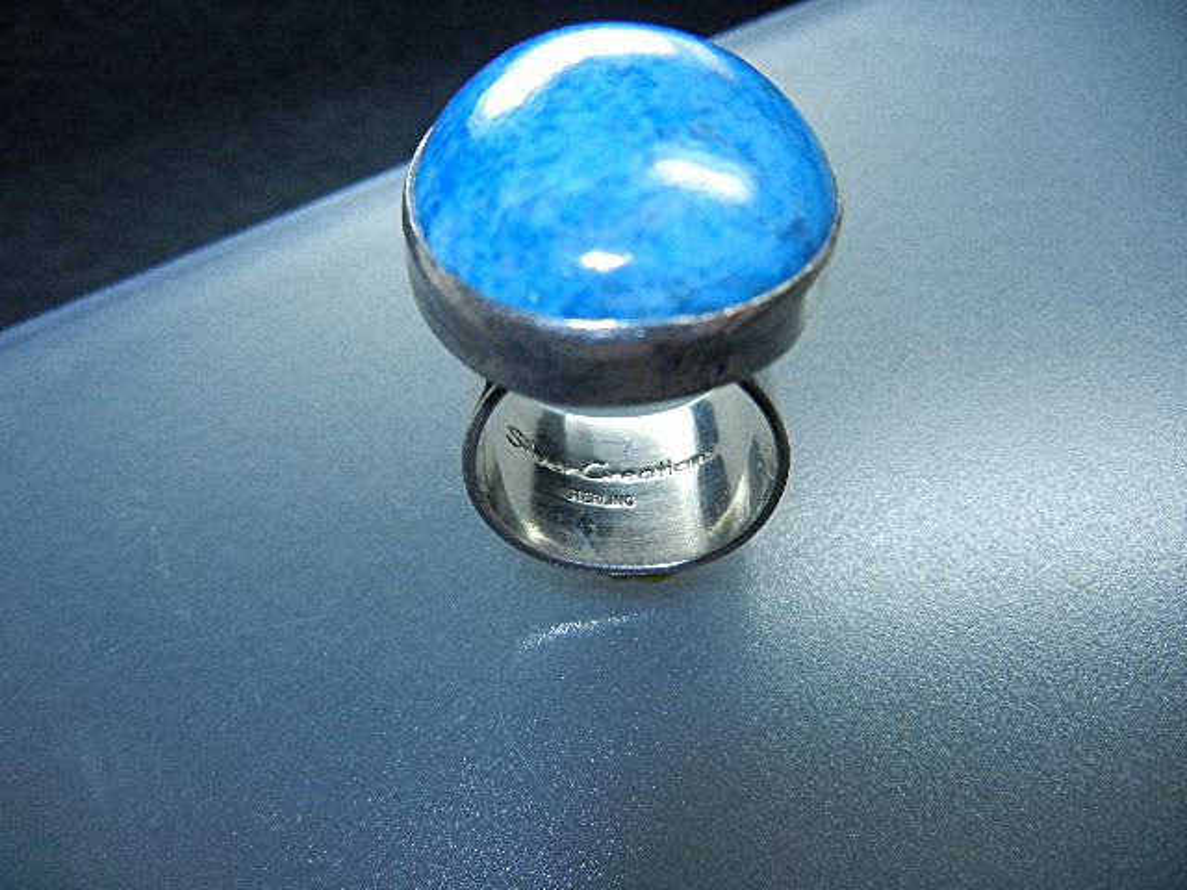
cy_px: 445
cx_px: 594
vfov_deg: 46.8
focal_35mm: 30
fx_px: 1029
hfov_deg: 60.0
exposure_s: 1/30
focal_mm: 5.4
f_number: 7
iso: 160
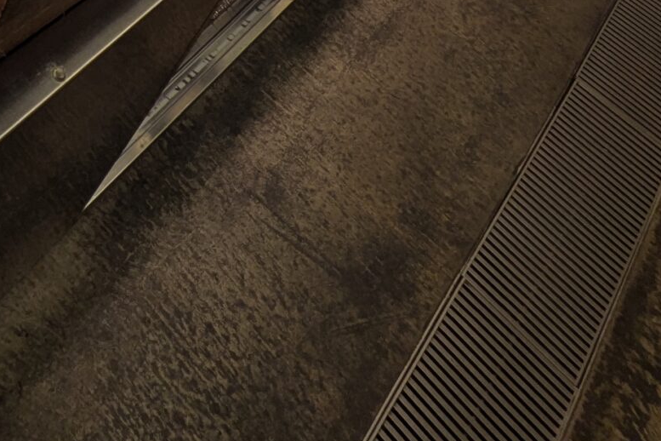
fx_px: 881
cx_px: -113
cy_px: -369
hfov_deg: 34.0
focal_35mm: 48
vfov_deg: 19.9
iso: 49
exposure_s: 1/50
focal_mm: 1.83
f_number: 2.2
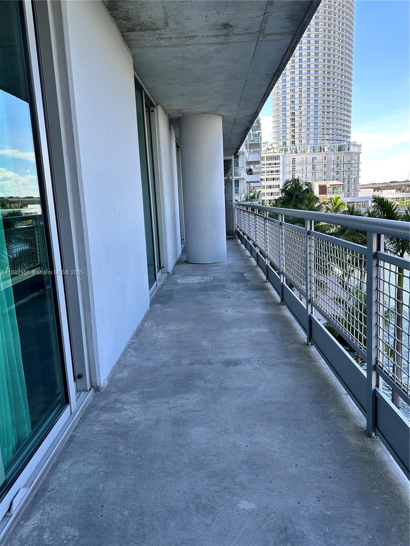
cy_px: 273
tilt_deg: -10.2
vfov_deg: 71.6
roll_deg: +1.4
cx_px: 205
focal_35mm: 24
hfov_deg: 56.8
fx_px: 379
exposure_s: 1/663
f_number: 1.78
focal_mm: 6.86
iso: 80
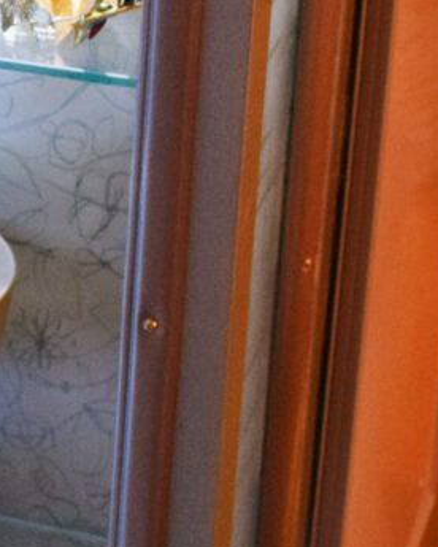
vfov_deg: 11.4
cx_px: -163
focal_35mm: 167
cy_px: -2
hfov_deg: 9.1
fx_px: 2706
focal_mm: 20
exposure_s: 1/60
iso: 1100
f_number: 3.8
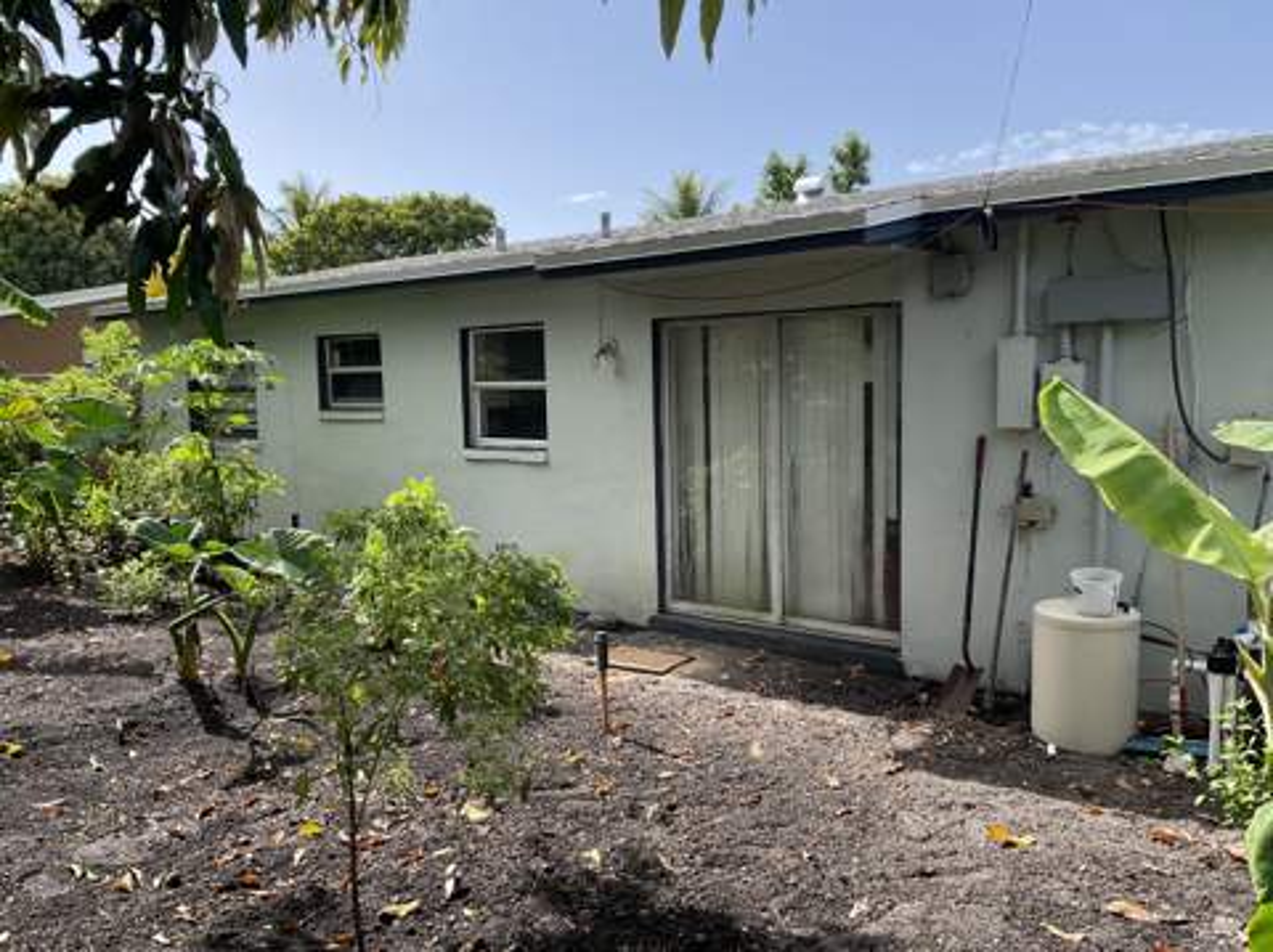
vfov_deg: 48.2
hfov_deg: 61.7
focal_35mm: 29
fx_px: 1065
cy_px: 476
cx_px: 636
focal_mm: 3
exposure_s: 1/829
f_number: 1.8
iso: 16
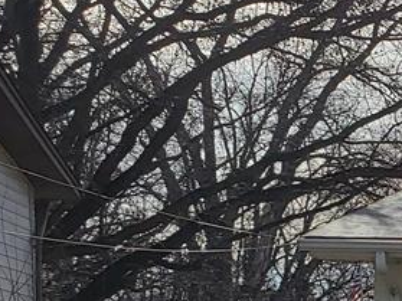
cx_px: 1020
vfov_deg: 9.5
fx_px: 1730
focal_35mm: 149
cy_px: 524
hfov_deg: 10.9
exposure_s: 1/2737
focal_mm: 4.3
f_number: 2.4
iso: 50
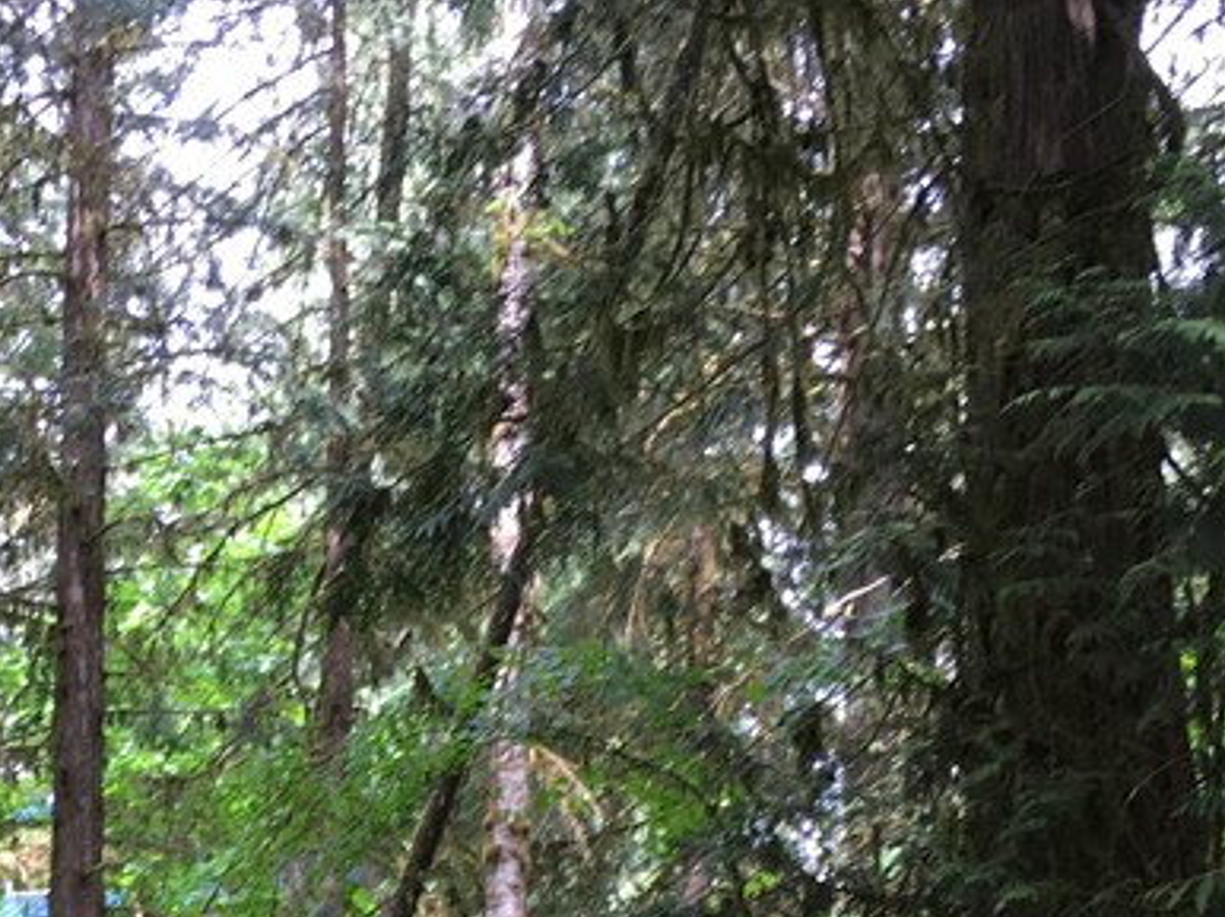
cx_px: 133
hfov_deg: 24.6
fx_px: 2723
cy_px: 1133
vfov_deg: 18.1
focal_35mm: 77
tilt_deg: +7.0
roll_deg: -1.2
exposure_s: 1/60
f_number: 2.2
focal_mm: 4.15
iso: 32
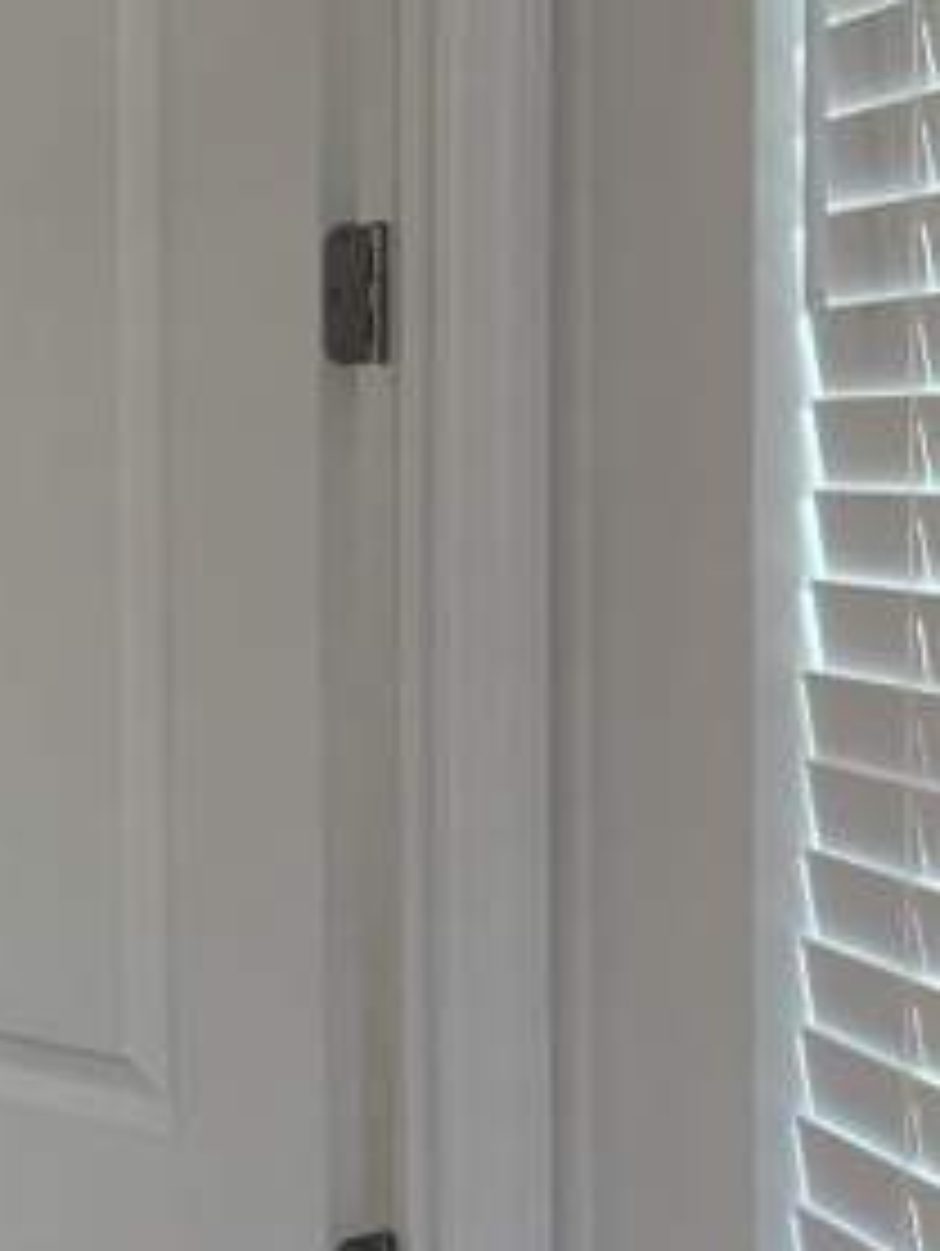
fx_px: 3326
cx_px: -589
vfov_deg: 21.3
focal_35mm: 92
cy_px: 598
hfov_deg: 14.6
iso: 160
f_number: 1.78
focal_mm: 6.76
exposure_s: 1/120
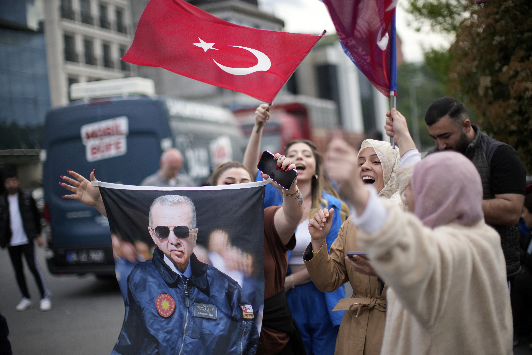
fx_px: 739
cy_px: 178
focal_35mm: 50
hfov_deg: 39.6
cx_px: 266
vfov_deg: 27.0
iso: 500
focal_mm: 50
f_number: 1.3
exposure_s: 1/6400
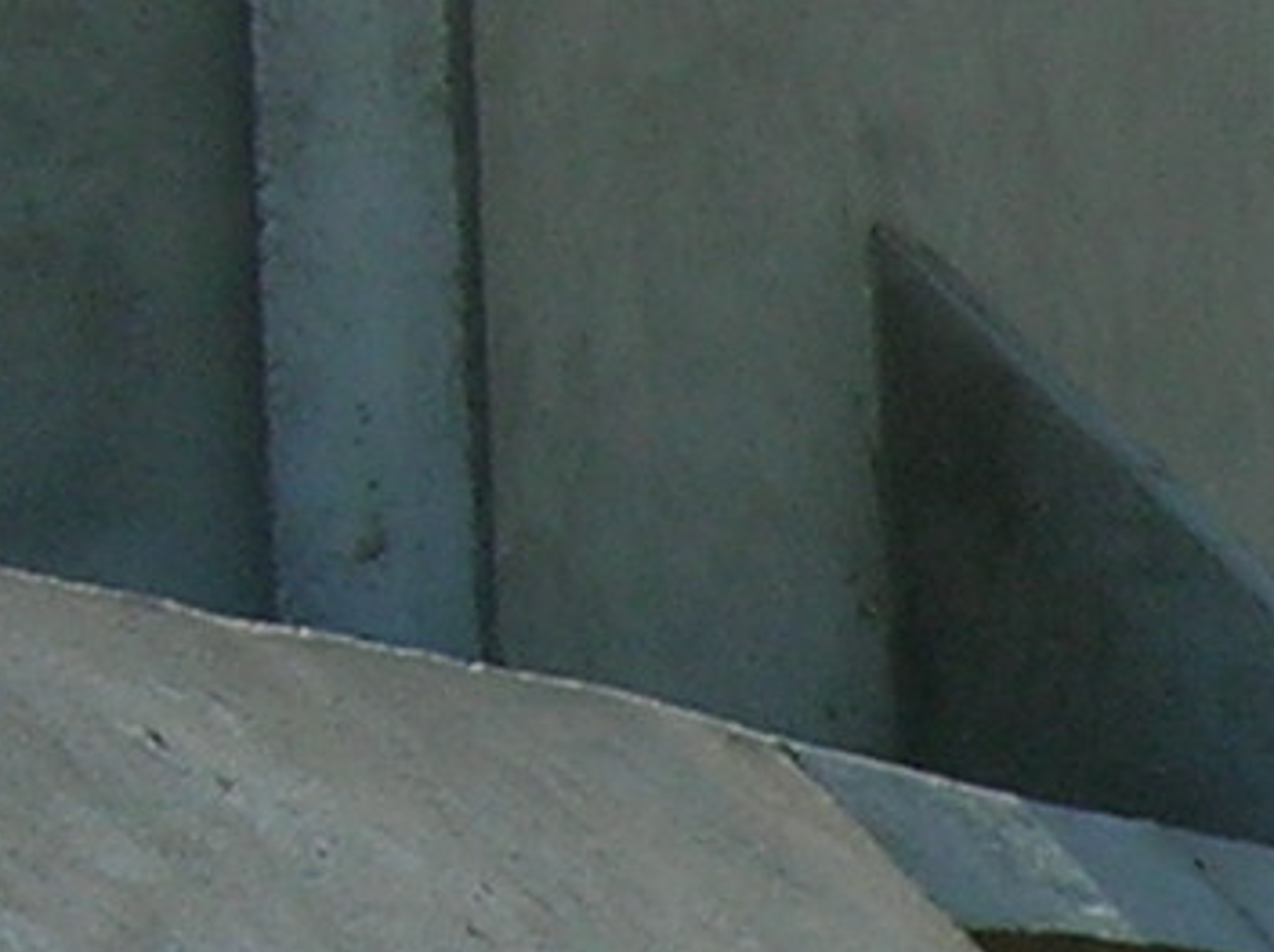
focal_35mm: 221
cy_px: 1853
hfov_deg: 8.4
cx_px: 2700
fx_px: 8123
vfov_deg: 6.5
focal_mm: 5.7
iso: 50
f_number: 4.9
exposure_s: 1/347
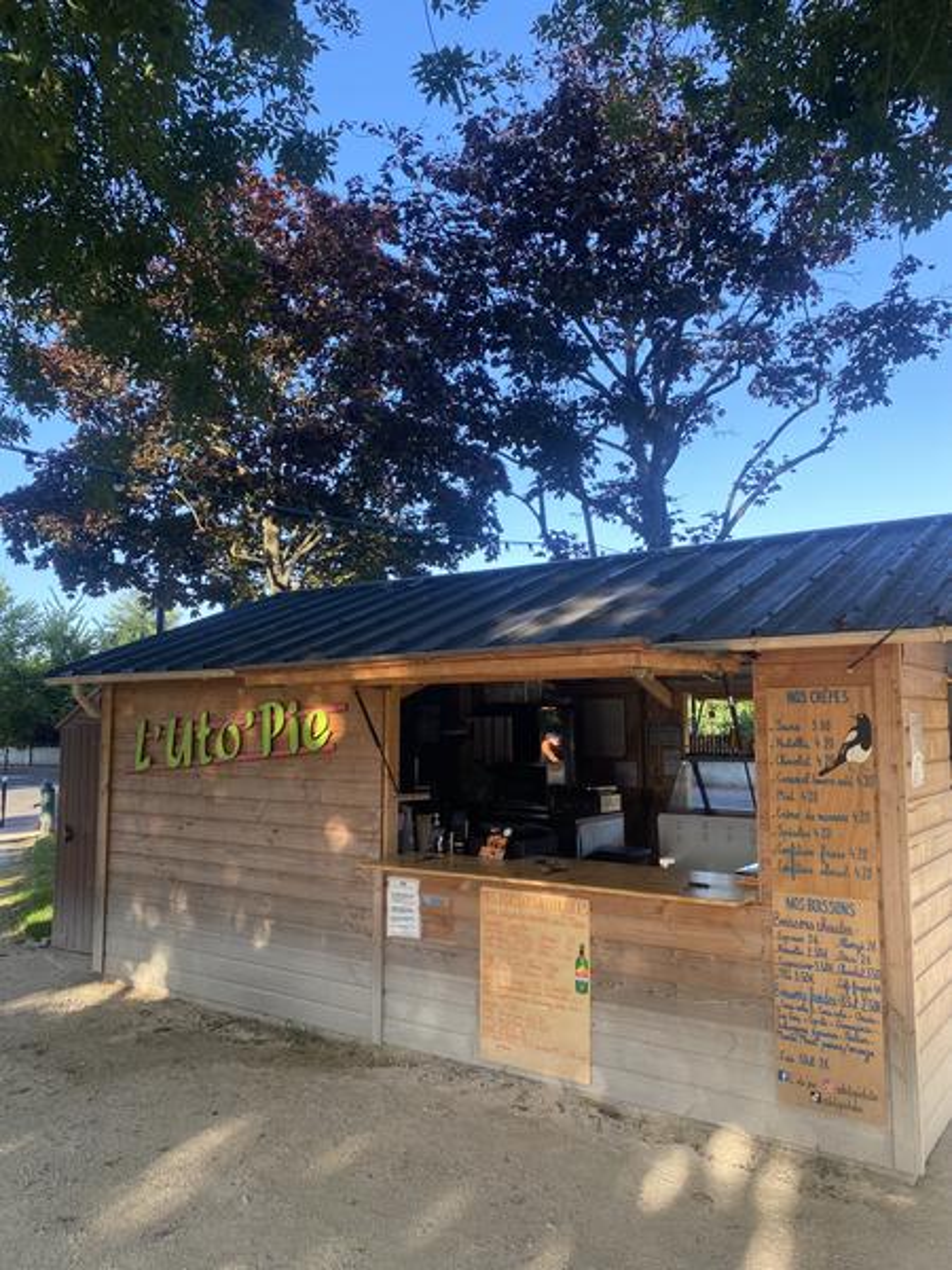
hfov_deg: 53.1
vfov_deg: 67.3
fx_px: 953
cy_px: 635
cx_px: 476
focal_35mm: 26
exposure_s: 1/256
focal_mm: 4.25
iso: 32
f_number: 1.8
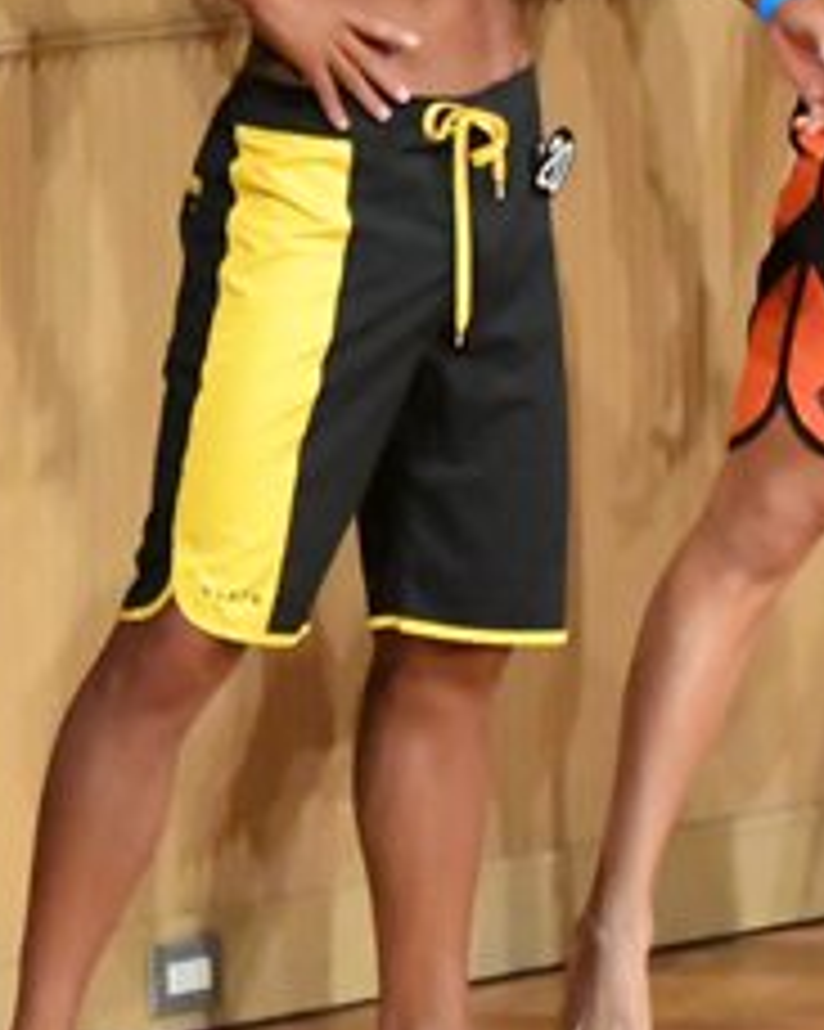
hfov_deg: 1.8
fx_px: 26173
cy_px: 198
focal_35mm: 858
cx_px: 1677
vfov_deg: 2.3
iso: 16000
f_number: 5.6
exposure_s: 1/400
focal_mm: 180
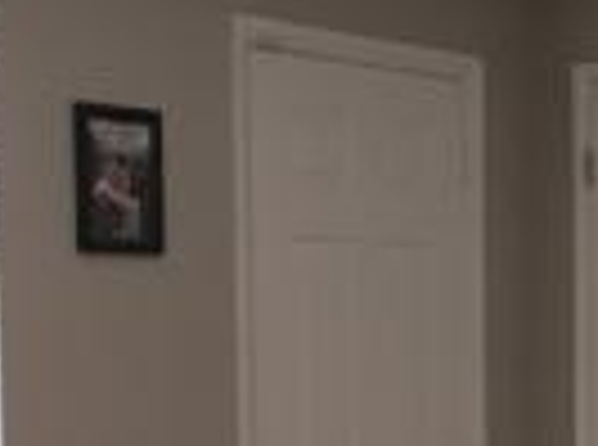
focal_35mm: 140
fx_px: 2412
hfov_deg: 13.6
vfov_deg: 10.4
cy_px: 536
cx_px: 760
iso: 50
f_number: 2.2
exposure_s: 1/30
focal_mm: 4.15
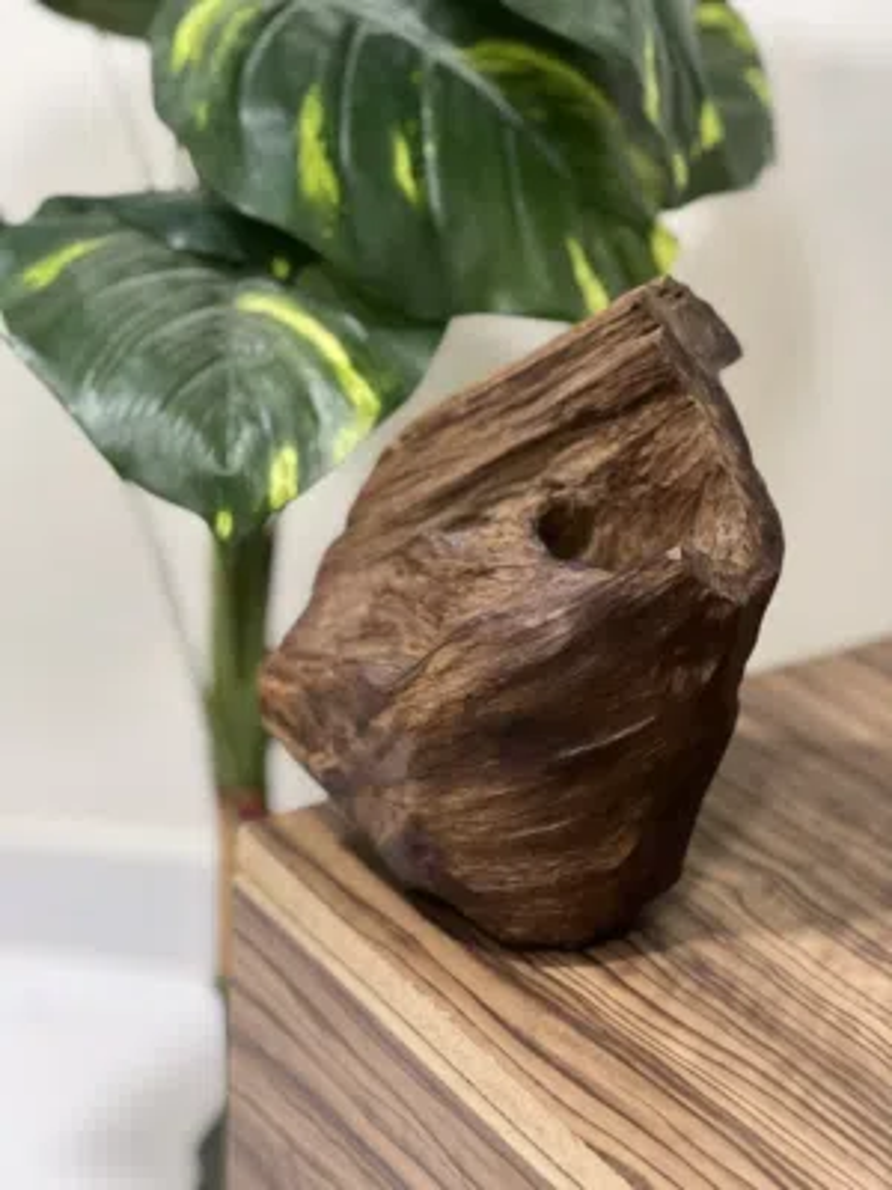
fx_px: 2646
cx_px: 446
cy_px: 595
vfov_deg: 25.3
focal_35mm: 77
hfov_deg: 19.1
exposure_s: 1/24
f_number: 2.8
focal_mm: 9
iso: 400
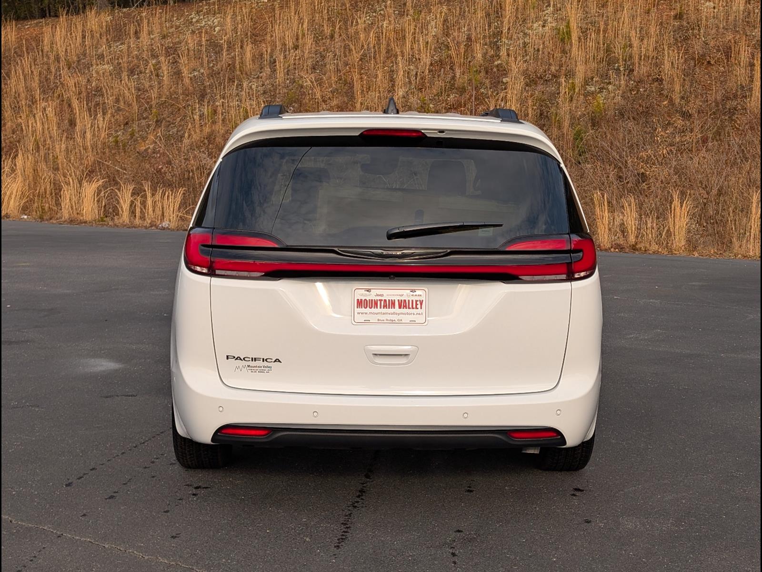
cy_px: 286
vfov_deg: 29.7
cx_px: 381
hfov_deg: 38.9
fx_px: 1079
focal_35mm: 49
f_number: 1.68
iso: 22
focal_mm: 6.9
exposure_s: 1/769
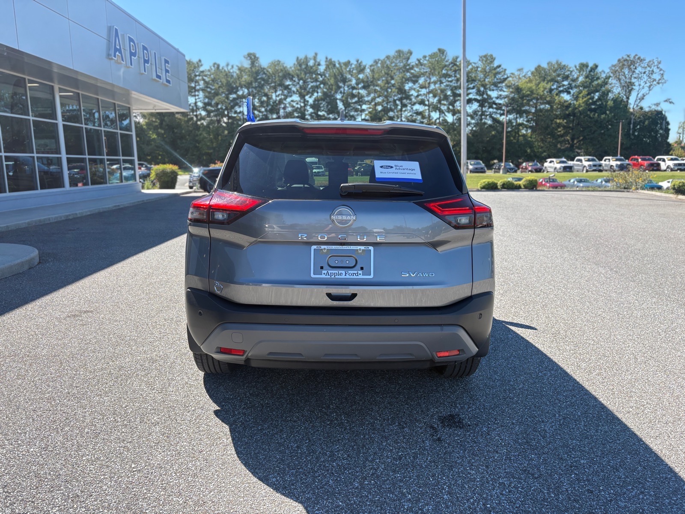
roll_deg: +2.8
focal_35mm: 26
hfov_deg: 67.3
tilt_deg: -9.1
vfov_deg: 53.1
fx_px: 515
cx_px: 342
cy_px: 257
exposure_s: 1/973
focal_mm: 5.96
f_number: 1.6
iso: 64
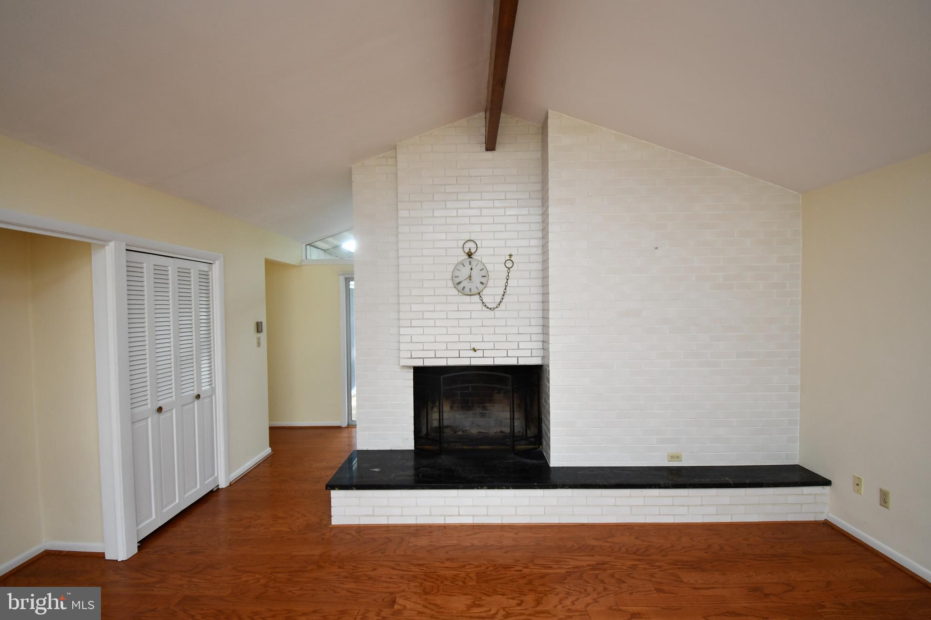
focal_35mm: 15
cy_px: 310
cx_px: 466
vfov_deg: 77.3
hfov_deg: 100.4
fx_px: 388
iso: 800
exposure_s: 1/125
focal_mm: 10
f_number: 4.5
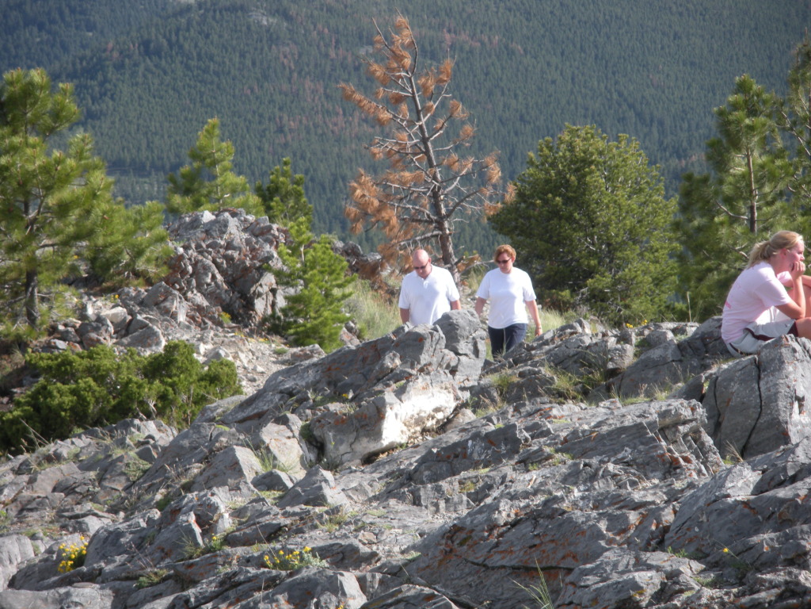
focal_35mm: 180
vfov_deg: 8.2
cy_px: 304
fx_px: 4217
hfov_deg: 11.0
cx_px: 406
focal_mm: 31.5
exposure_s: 1/184
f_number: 5.6
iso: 64
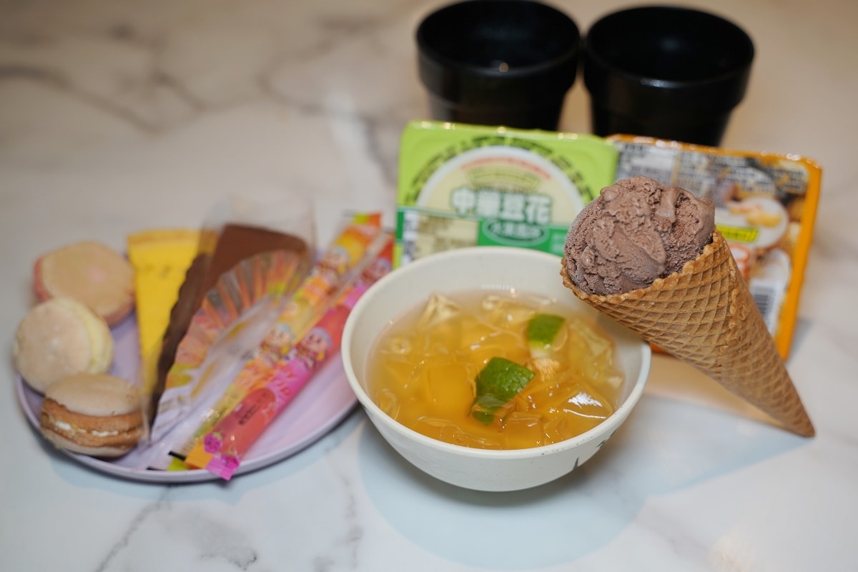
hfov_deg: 44.5
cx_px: 429
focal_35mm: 44
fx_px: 1049
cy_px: 286
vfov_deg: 30.5
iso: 200
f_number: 4
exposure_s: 1/60
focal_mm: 44
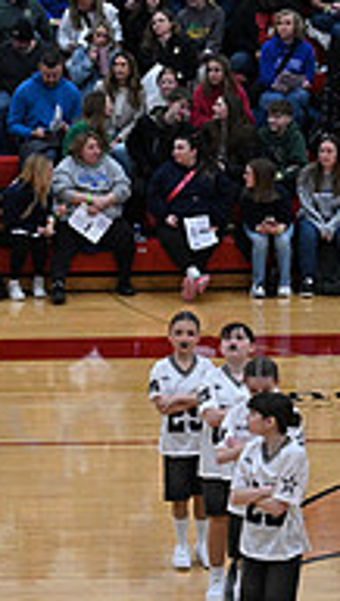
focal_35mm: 220
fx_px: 3515
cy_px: 456
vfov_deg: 9.8
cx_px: -537
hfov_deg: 5.3
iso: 4000
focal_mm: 70
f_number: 4
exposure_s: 1/400
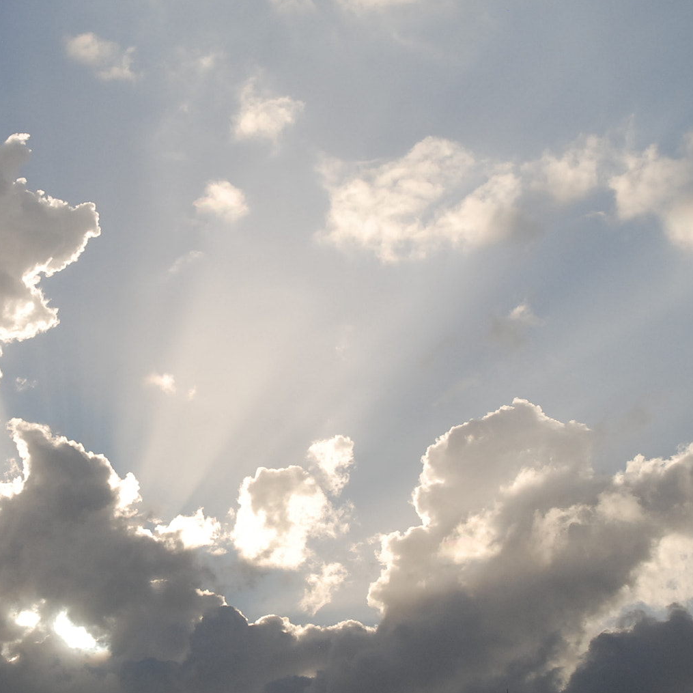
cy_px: 341
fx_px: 2507
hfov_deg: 15.7
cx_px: 193
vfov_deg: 15.7
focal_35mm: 111
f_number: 9.5
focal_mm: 55
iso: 500
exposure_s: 1/2000
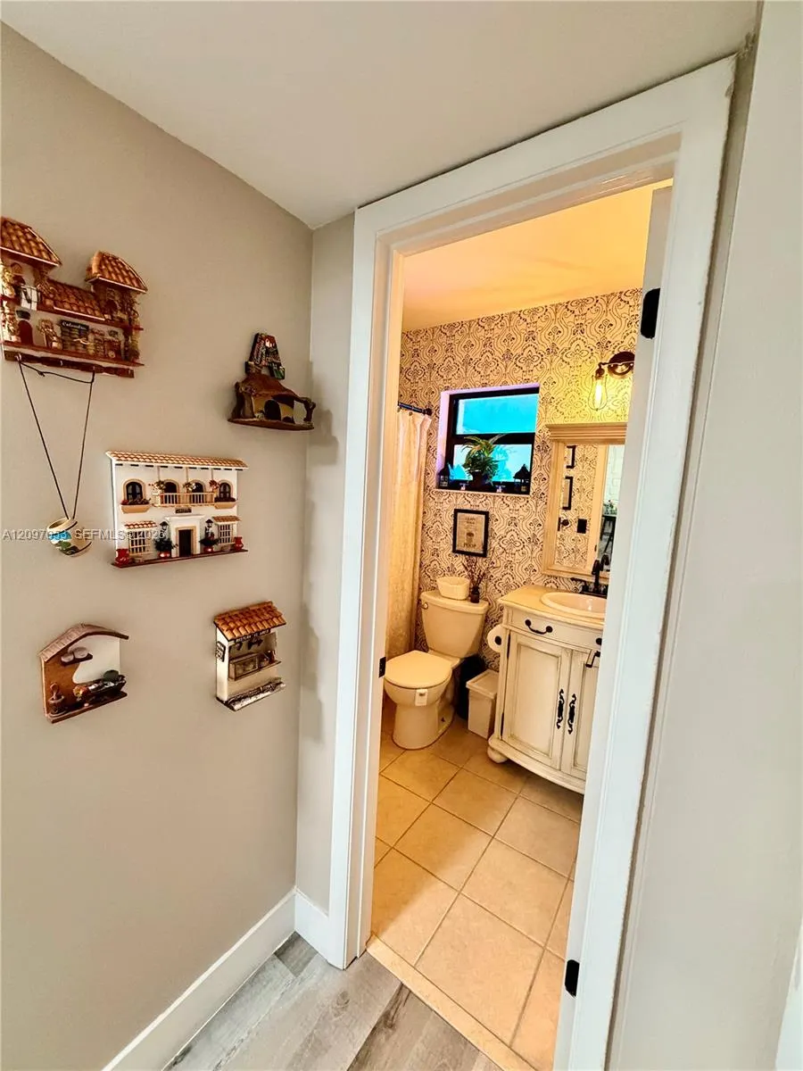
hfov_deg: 85.7
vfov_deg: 102.1
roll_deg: -3.6
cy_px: 536
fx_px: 433
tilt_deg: -7.6
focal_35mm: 14
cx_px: 402
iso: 320
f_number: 2.2
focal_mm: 2.22
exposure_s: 1/60
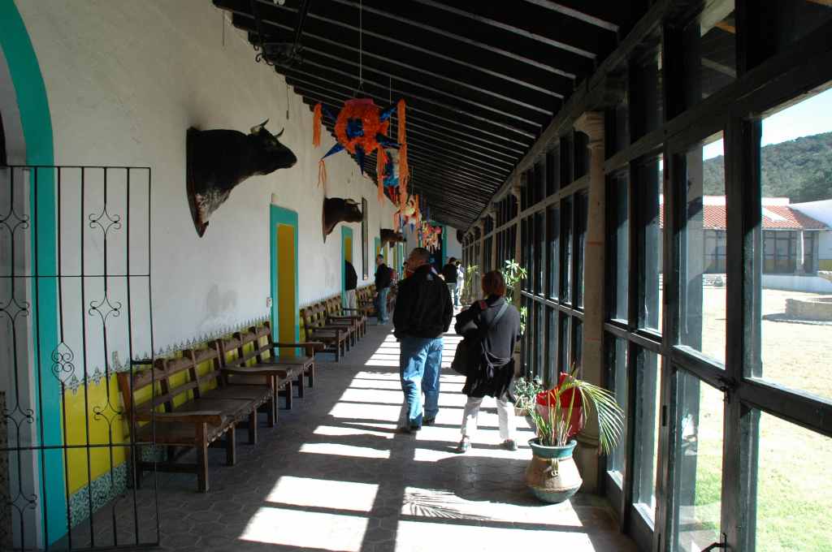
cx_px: 416
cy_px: 276
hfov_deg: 67.4
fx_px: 623
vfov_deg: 47.8
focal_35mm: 27
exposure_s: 1/200
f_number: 7.1
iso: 400
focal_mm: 18
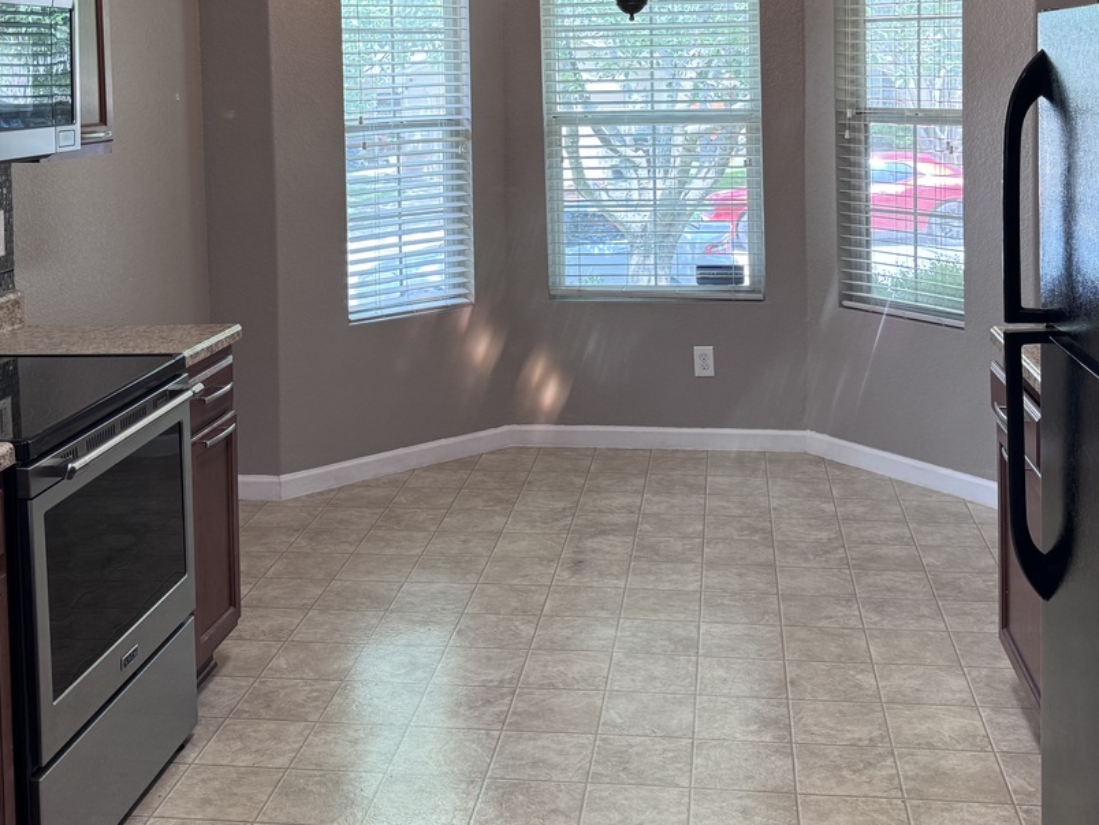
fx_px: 1365
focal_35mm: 43
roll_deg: +1.7
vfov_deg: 32.4
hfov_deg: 43.9
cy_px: 129
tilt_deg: -3.9
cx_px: 547
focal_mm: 6.76
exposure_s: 1/120
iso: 160
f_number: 1.78
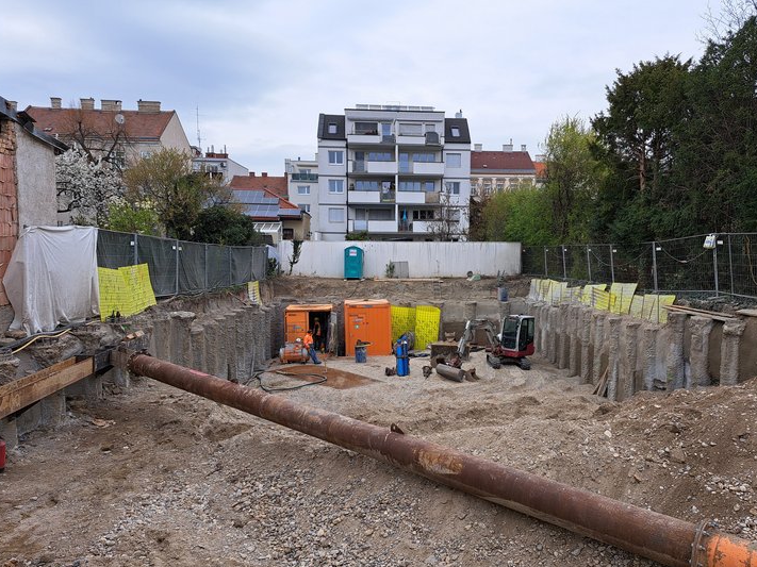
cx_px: 412
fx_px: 590
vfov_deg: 51.3
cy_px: 301
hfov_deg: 65.2
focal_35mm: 27
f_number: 1.8
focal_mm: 5.23
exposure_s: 1/189
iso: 50
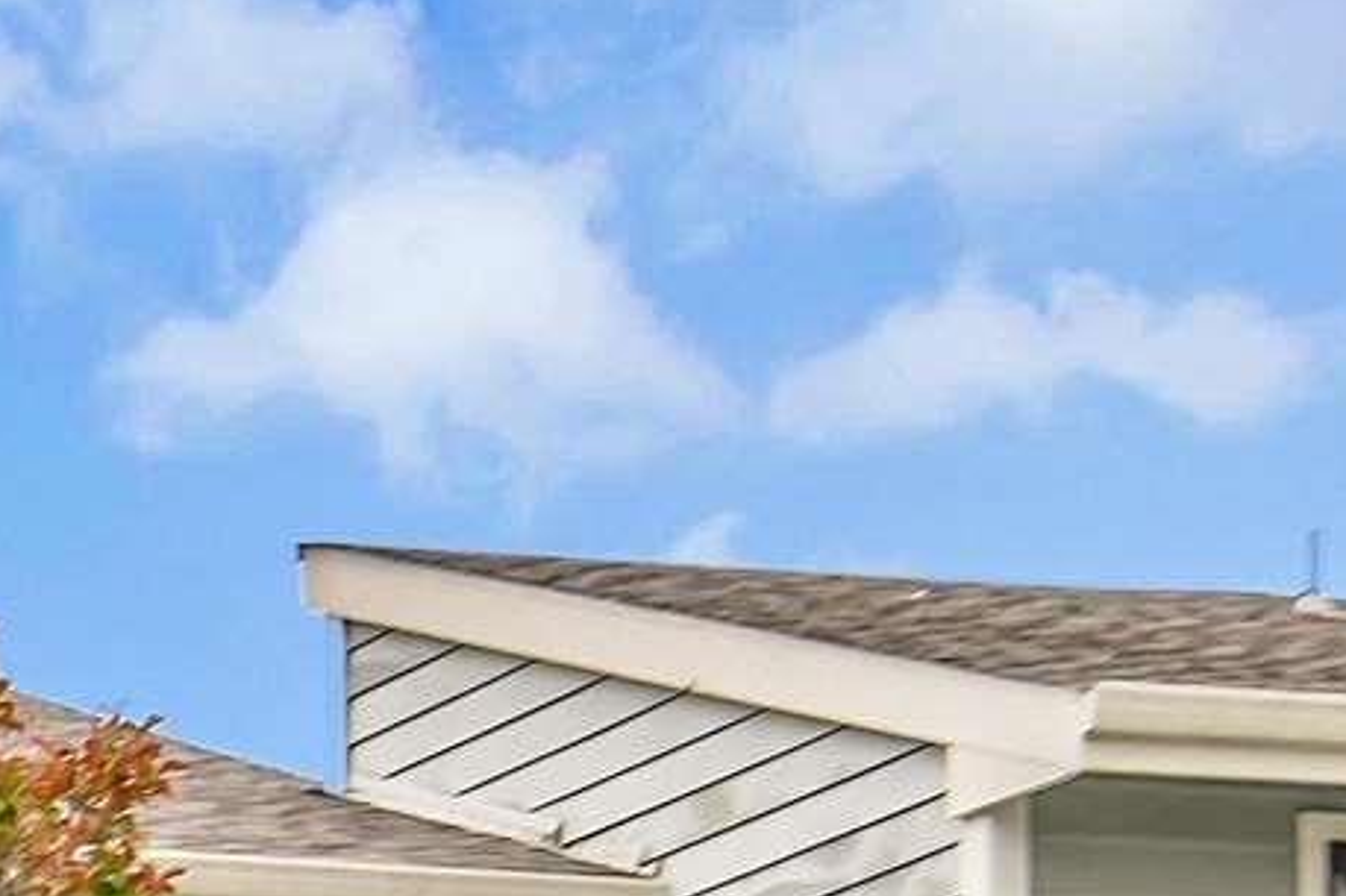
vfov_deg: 5.5
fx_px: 8783
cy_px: 2712
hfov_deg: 8.3
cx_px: -1346
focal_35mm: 235
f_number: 9
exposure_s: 1/125
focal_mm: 35
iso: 100
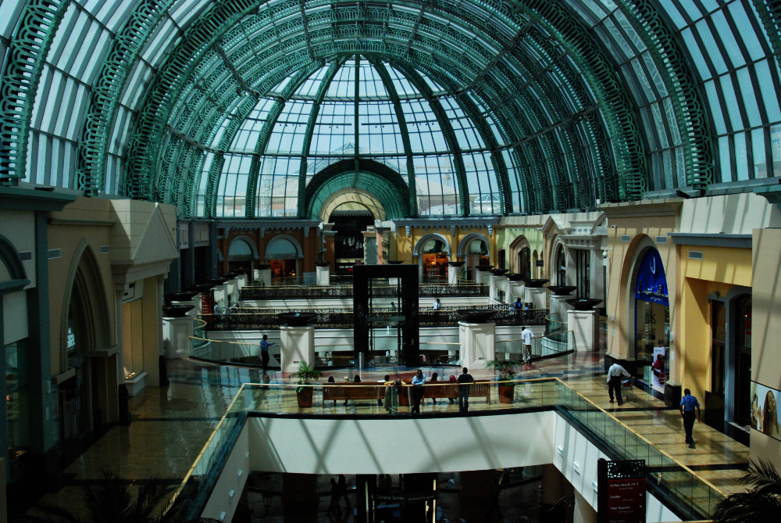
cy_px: 262
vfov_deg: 32.0
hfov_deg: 46.4
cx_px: 390
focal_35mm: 42
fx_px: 912
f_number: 5.6
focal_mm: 28
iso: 800
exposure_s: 1/1000
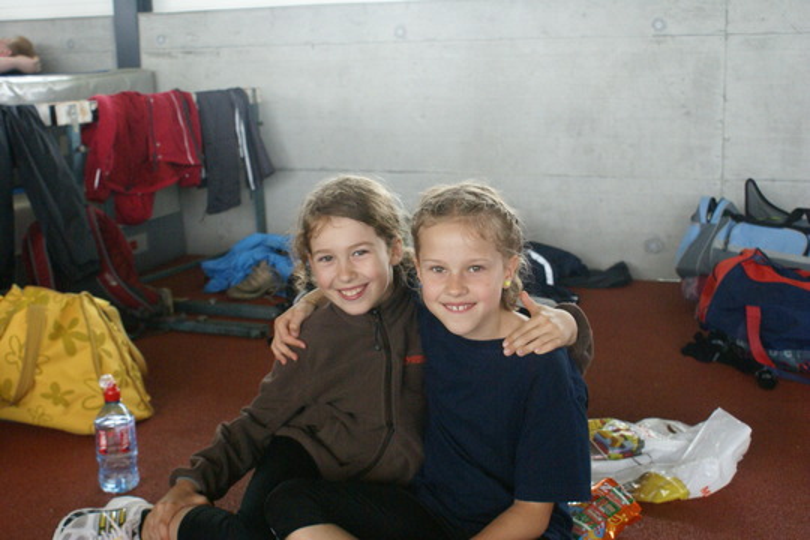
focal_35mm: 45
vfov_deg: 29.9
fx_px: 1012
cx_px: 405
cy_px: 270
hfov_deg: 43.6
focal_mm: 30
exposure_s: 1/80
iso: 800
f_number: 5
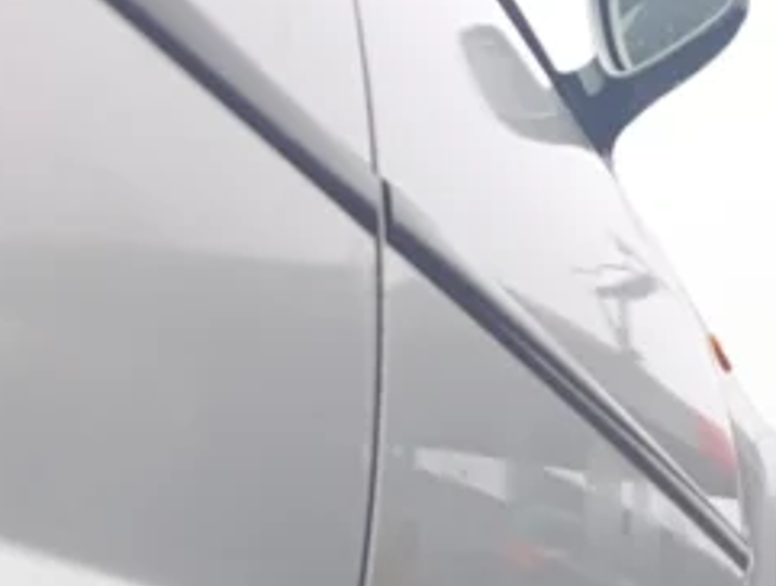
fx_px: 1708
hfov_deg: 24.1
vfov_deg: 17.6
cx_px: -53
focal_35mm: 76
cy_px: 856
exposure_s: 1/100
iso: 640
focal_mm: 6.14
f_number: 1.6
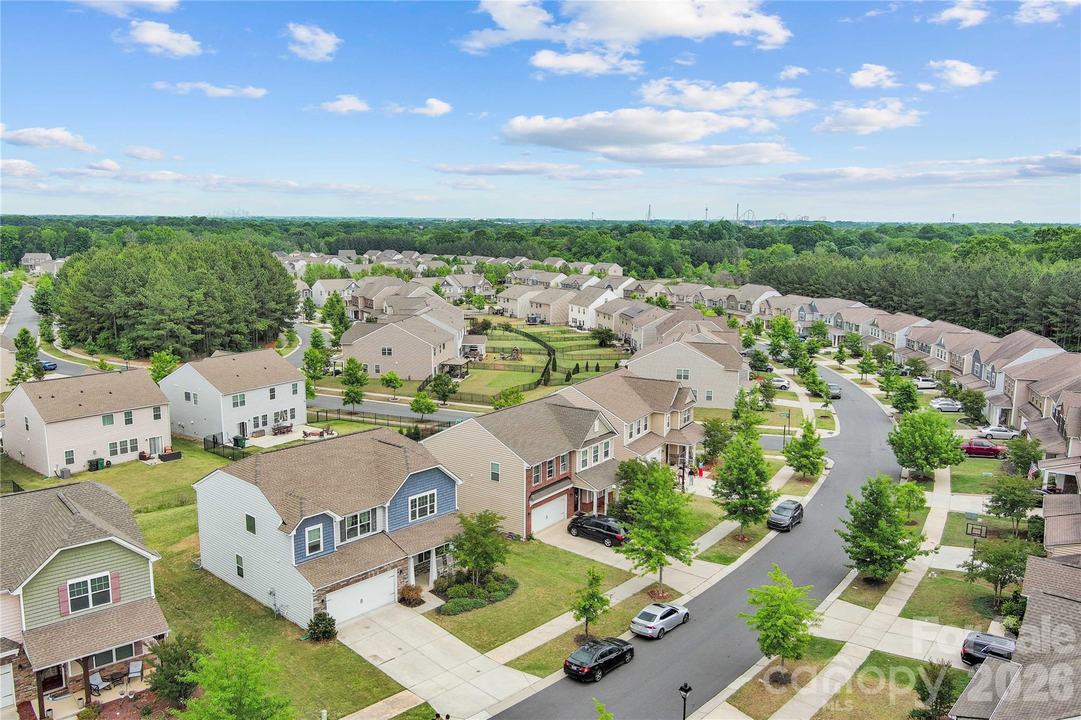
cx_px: 540
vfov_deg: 45.0
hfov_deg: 63.7
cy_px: 360
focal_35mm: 29
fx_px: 871
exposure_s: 1/1600
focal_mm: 10.57
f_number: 2.8
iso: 100
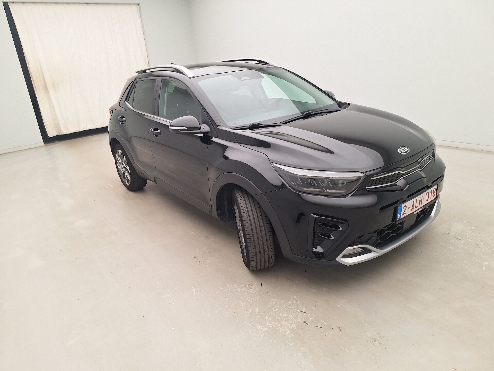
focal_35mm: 23
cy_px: 186
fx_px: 328
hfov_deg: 73.9
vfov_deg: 58.9
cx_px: 247
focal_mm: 5.54
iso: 50
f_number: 1.8
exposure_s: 1/100
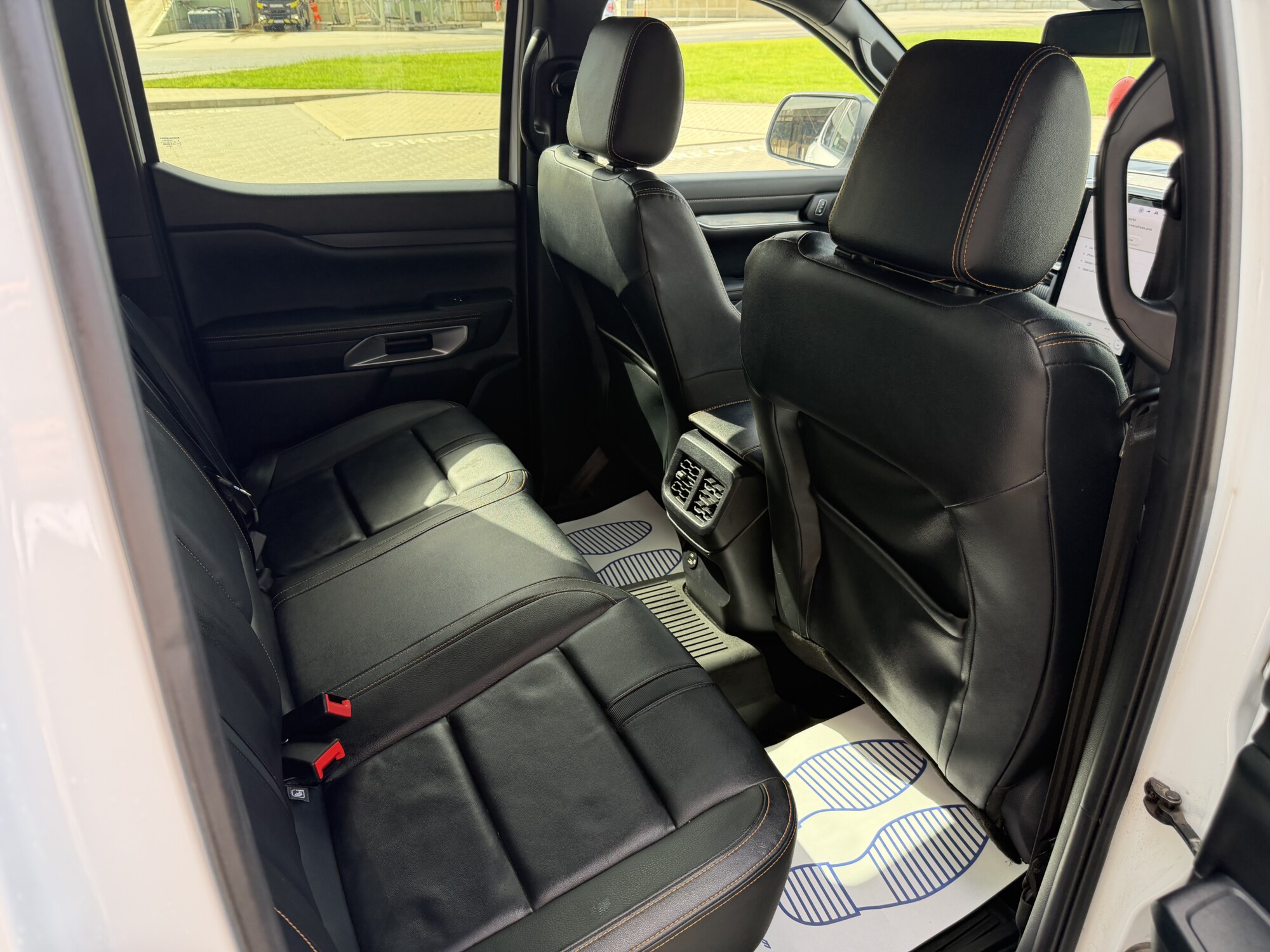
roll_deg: +0.4
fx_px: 881
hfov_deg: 71.6
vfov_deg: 56.8
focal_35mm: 24
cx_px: 635
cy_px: 476
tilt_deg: -28.1
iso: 160
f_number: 1.78
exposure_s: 1/223
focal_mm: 6.76
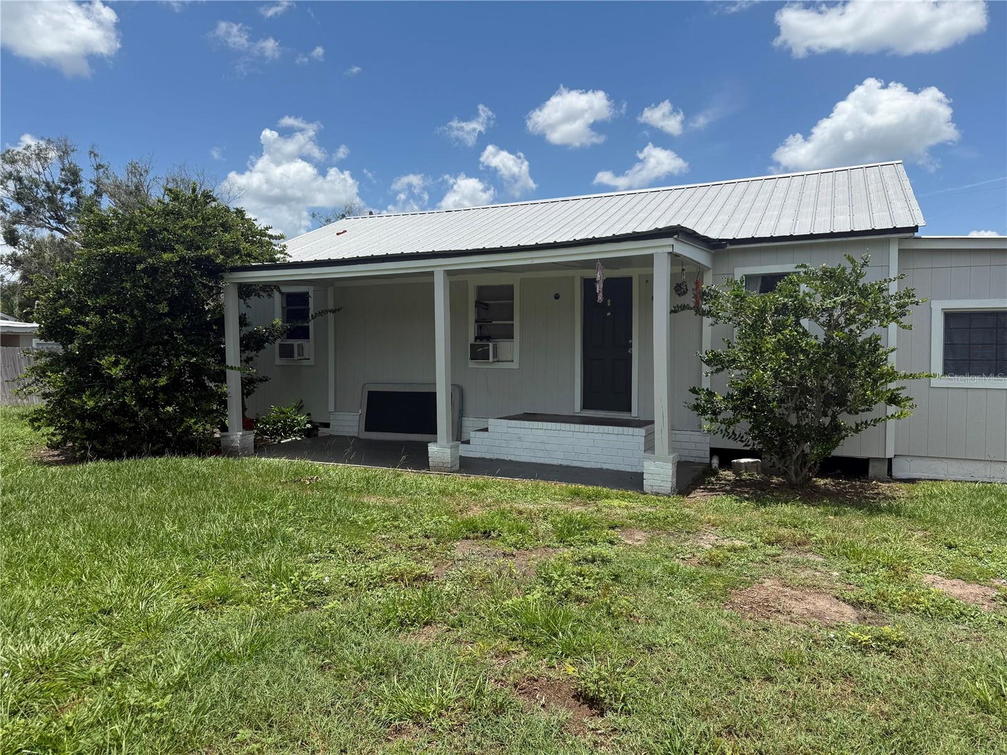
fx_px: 698
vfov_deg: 56.8
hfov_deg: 71.6
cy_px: 378
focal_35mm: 24
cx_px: 504
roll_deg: -0.3
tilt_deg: -0.7
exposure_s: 1/4975
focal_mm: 6.76
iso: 80
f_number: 1.78
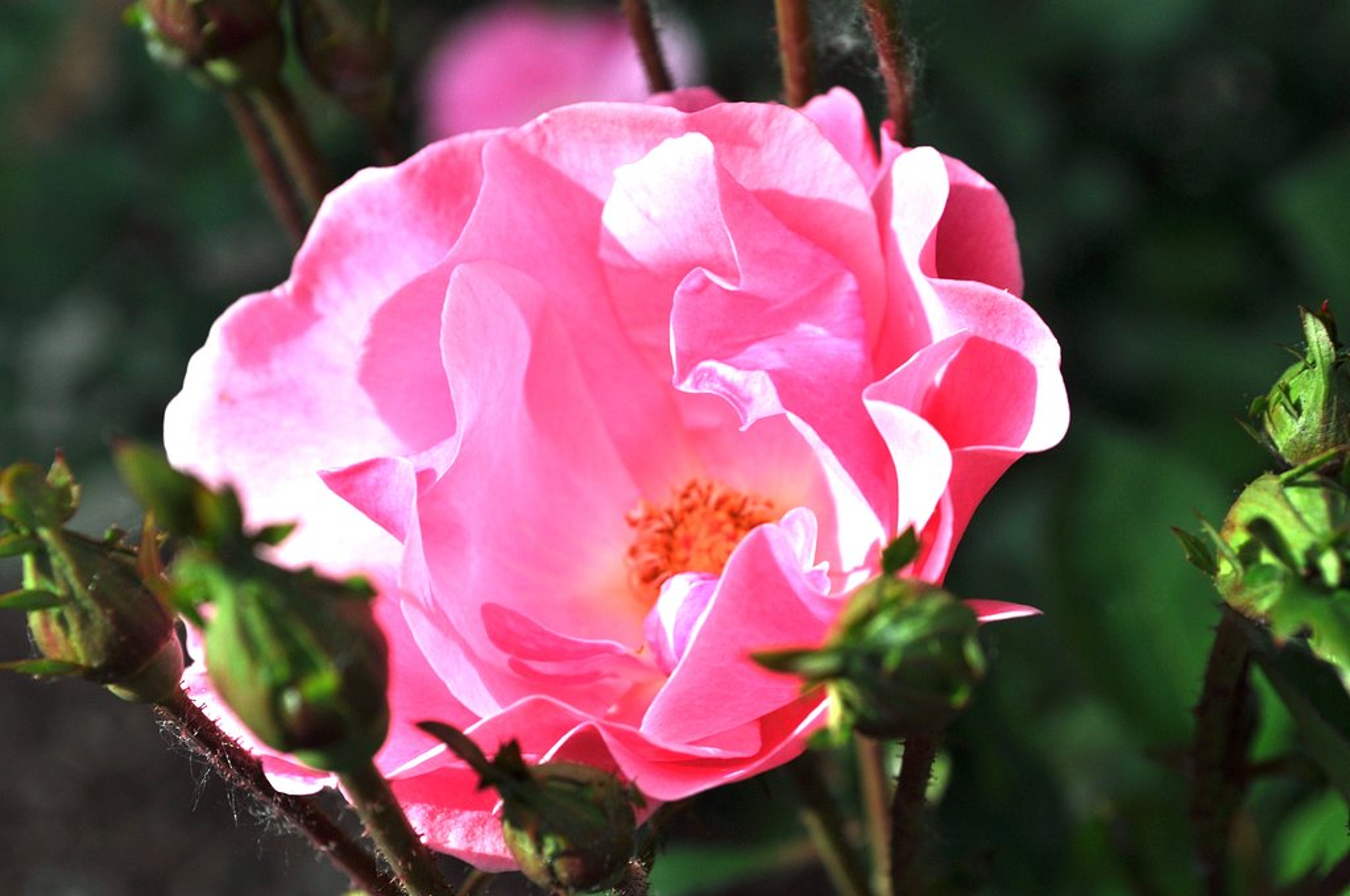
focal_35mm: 78
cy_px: 448
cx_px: 675
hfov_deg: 26.0
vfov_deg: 17.4
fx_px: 2921
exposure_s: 1/400
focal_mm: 52
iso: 200
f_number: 10
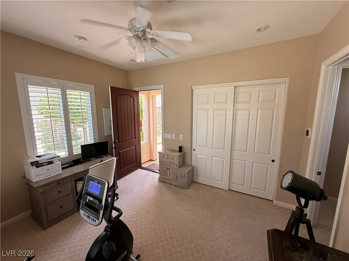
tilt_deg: -6.2
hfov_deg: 102.1
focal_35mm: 14
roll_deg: +0.4
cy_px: 130
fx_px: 141
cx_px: 174
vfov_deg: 85.7
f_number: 2.2
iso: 64
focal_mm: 2.22
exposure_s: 1/99
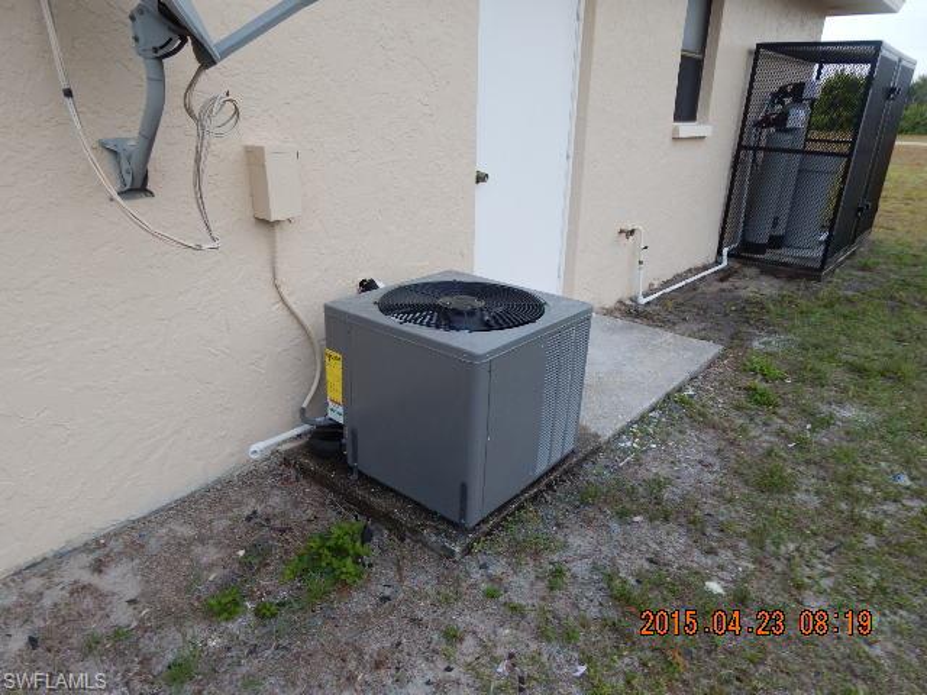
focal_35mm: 22
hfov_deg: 76.4
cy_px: 348
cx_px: 464
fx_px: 589
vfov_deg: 61.1
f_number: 3
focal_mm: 4
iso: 125
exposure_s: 1/60
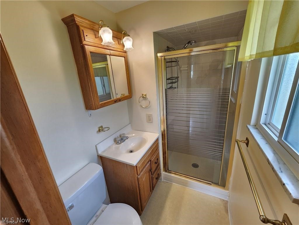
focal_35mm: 13
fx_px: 112
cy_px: 112
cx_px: 150
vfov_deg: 89.9
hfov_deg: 106.2
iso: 250
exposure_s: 1/60
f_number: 2.2
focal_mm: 2.2
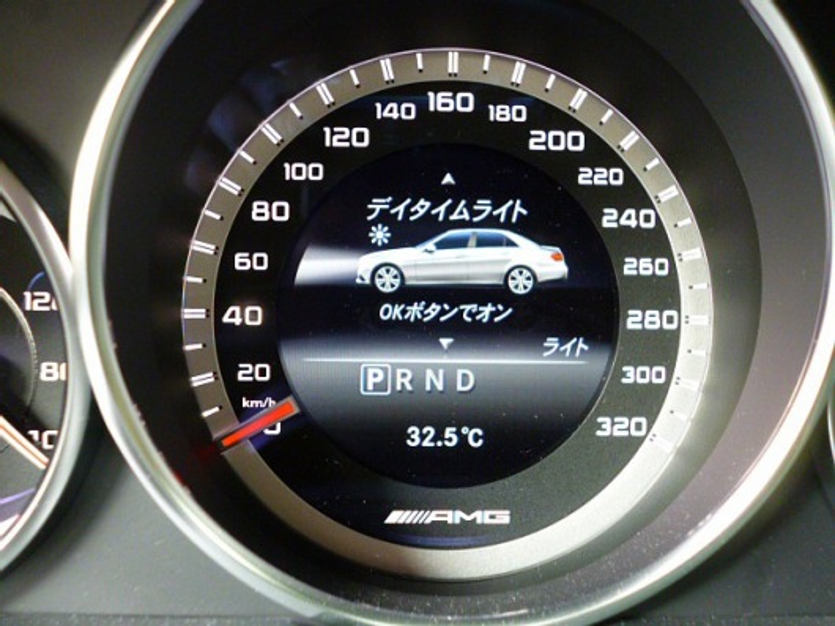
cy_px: 313
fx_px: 916
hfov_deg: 49.0
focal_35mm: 38
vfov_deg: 37.7
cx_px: 418
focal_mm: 6.8
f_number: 3.2
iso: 400
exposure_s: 1/13
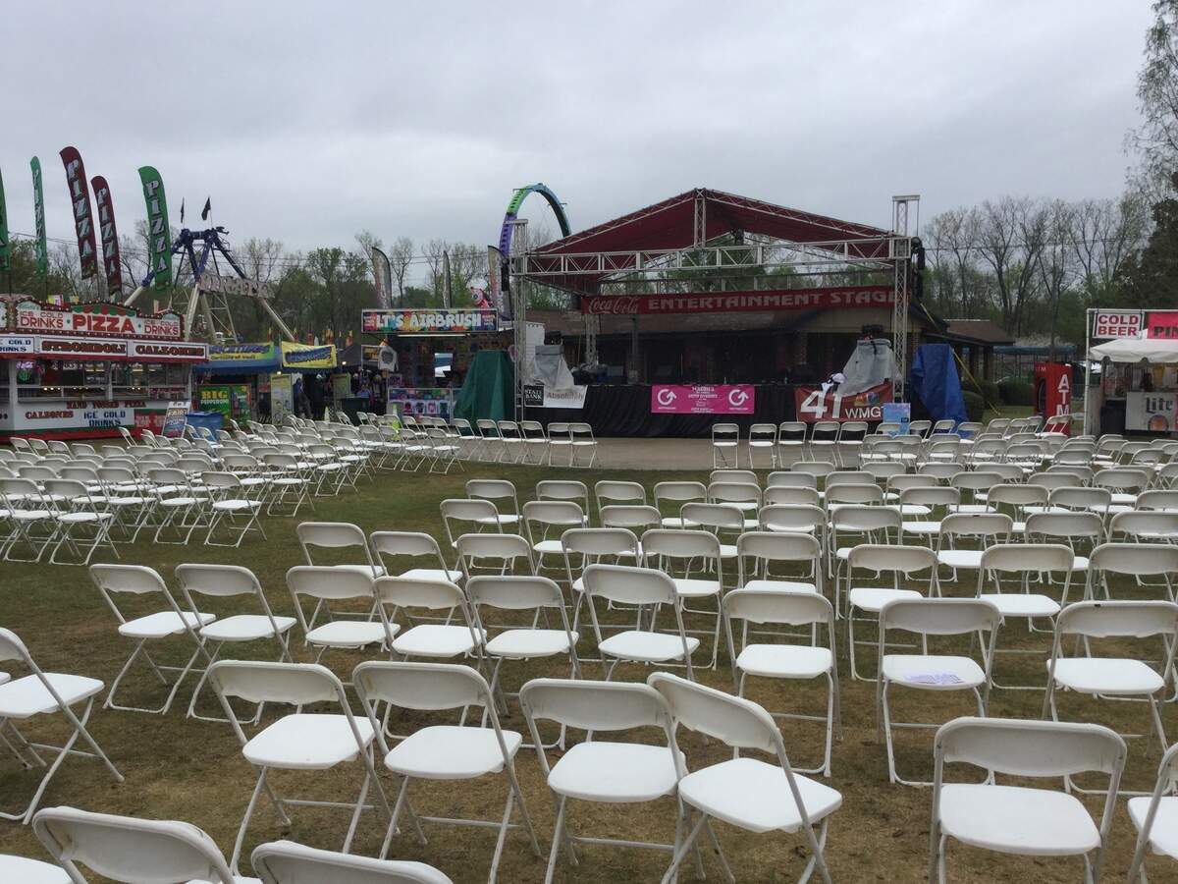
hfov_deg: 58.4
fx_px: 1055
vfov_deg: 45.4
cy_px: 442
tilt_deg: -4.7
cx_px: 589
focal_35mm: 31
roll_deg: -1.0
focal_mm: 3.3
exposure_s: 1/823
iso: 25
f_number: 2.4
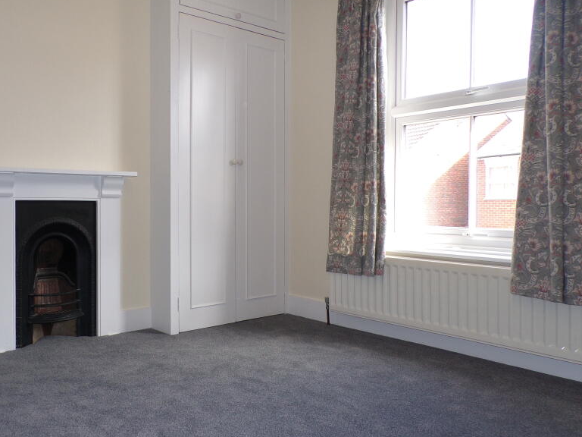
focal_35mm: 32
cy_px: 201
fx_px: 538
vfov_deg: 44.1
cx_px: 216
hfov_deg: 56.1
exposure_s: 1/34
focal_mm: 4.3
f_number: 4.3
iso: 86
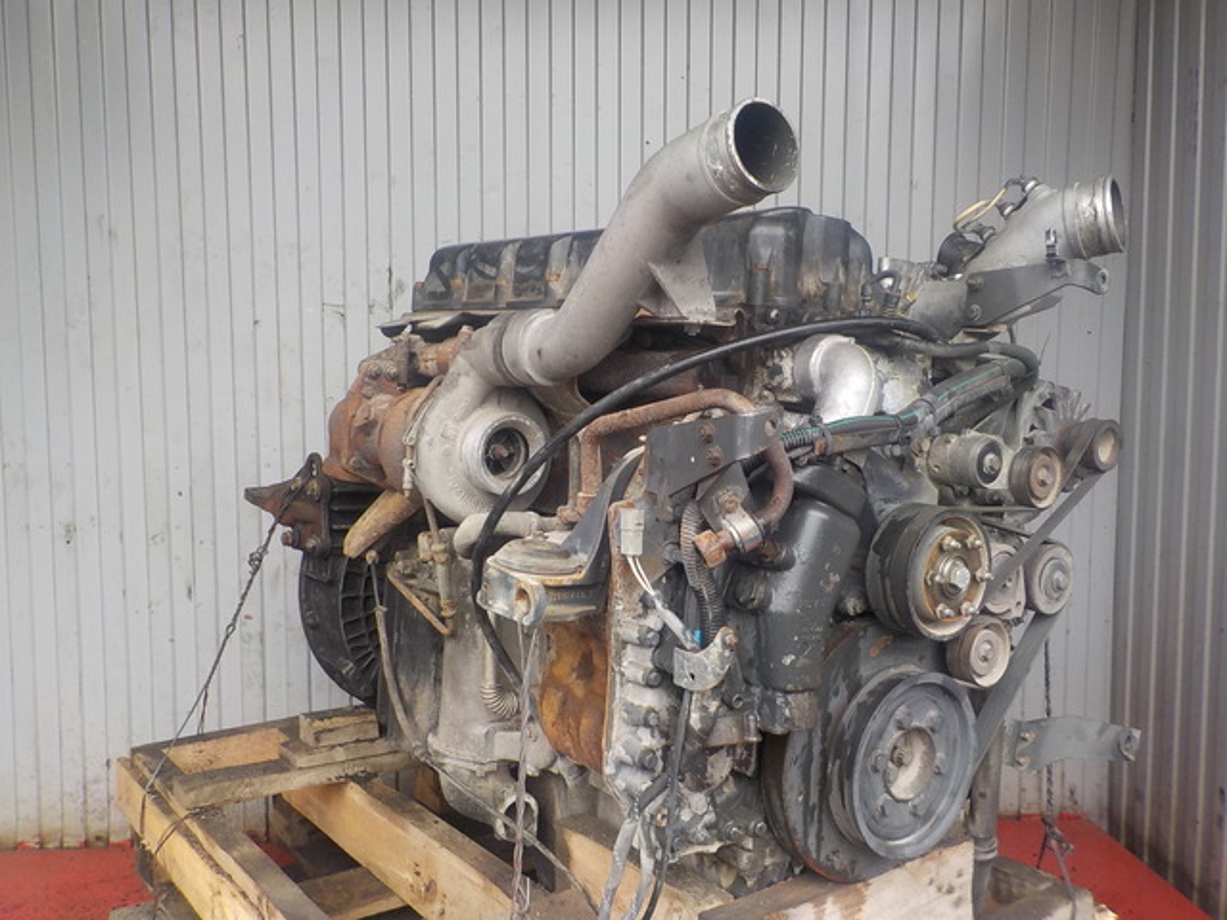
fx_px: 1063
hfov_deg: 60.0
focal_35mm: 30
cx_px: 614
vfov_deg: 46.8
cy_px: 460
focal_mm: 4.1
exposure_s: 1/30
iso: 140
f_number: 3.3
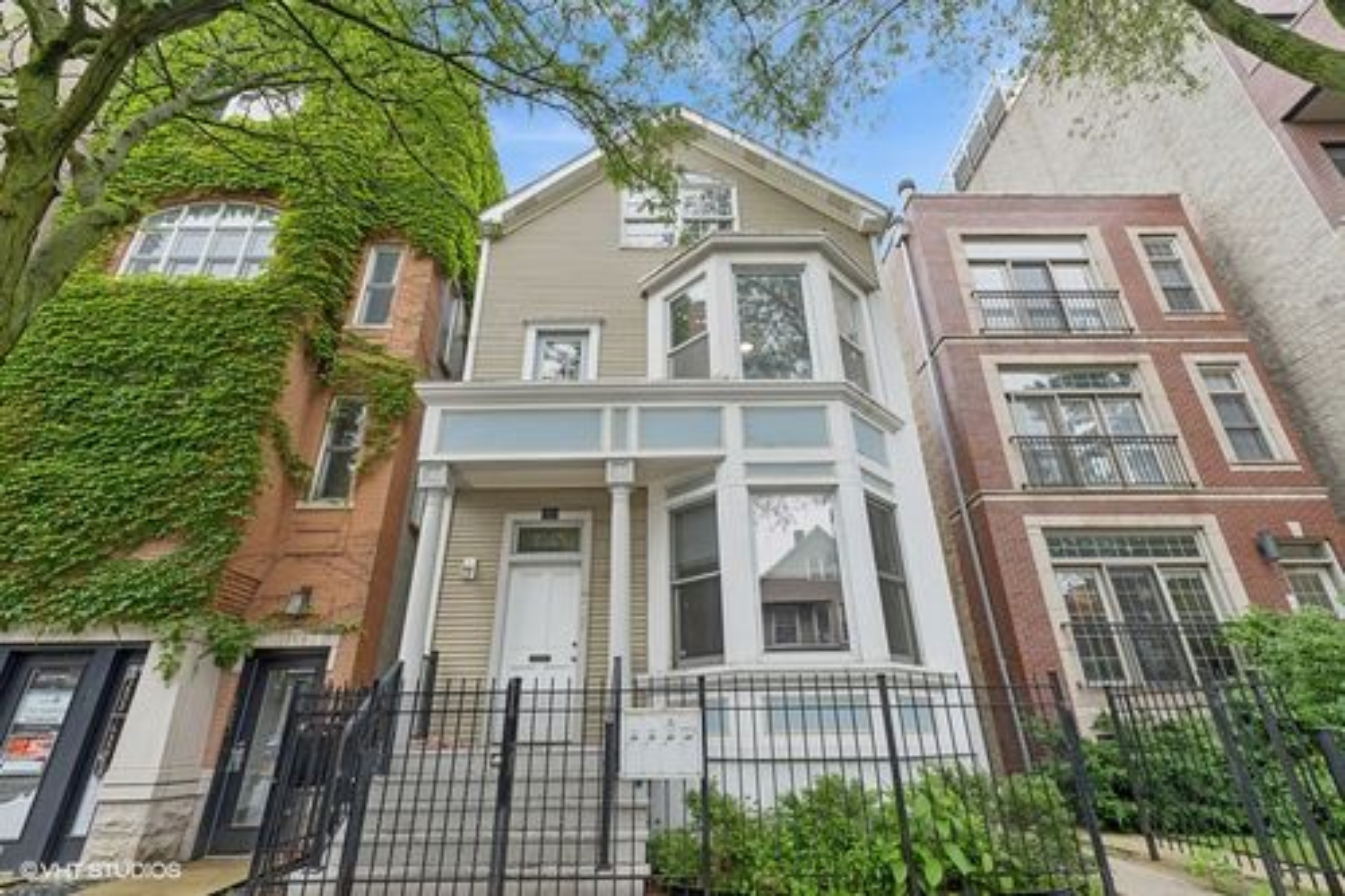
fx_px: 598
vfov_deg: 73.7
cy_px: 448
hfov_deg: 96.8
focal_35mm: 16
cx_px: 672
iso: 320
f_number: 8
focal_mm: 16
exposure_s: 1/125
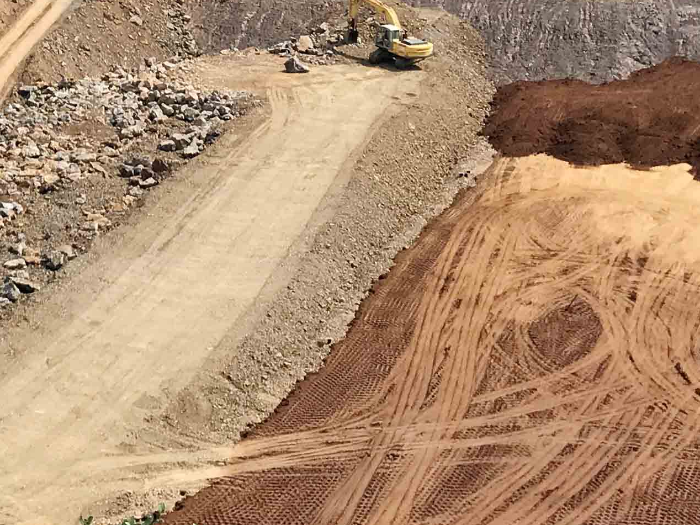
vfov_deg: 16.2
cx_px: -248
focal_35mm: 89
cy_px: -11
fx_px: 1800
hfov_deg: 19.9
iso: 20
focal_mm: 3.99
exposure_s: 1/3300
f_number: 1.8
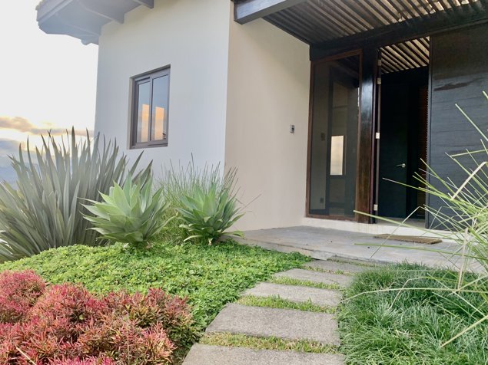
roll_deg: -2.3
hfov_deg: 67.3
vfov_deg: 53.0
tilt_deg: +0.0
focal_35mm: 26
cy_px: 182
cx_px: 244
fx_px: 366
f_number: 1.8
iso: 25
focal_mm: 4.25
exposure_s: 1/122
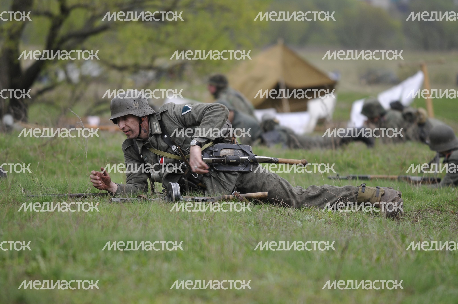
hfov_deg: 6.9
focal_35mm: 300
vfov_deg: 4.6
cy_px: 152
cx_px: 229
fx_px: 3812
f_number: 4
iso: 220
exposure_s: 1/320
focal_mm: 200
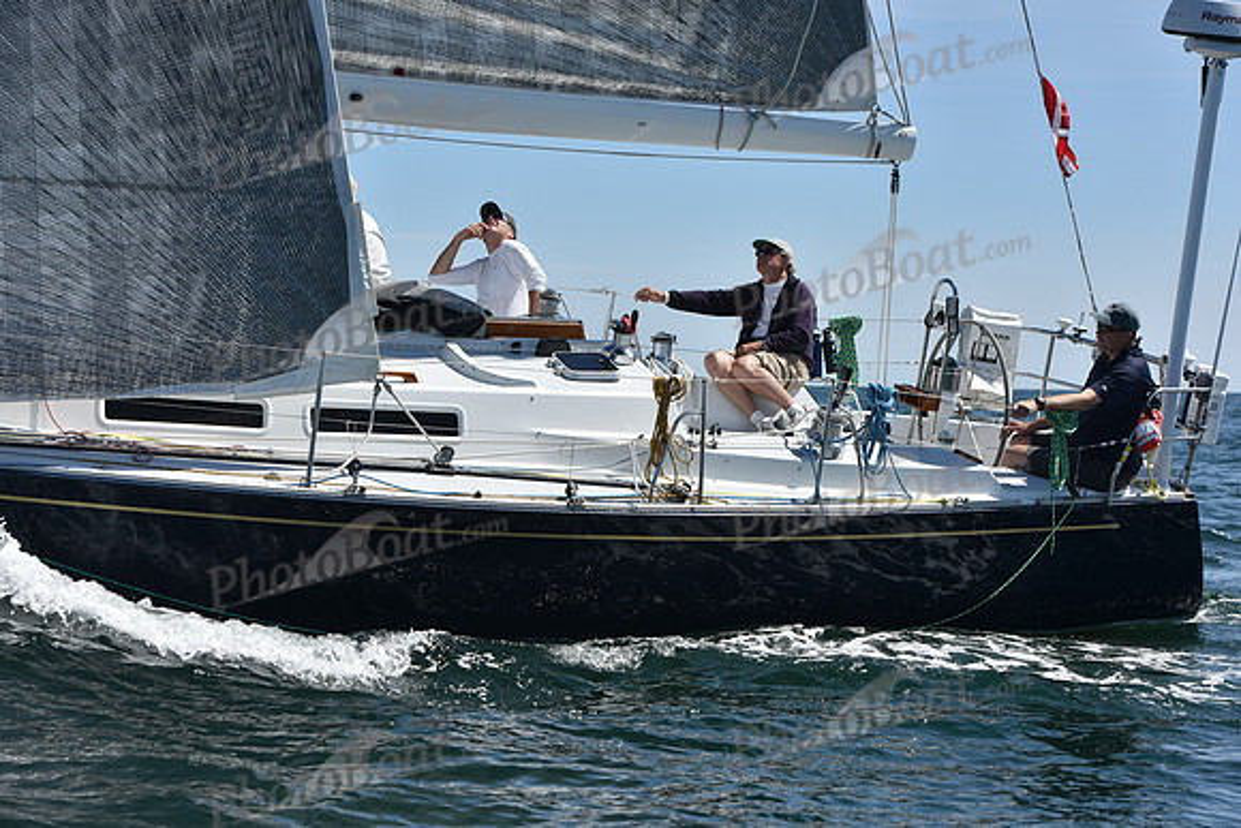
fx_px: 3517
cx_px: 620
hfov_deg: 20.0
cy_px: 414
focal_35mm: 102
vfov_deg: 13.4
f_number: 7.1
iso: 250
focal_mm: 102
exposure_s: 1/1600
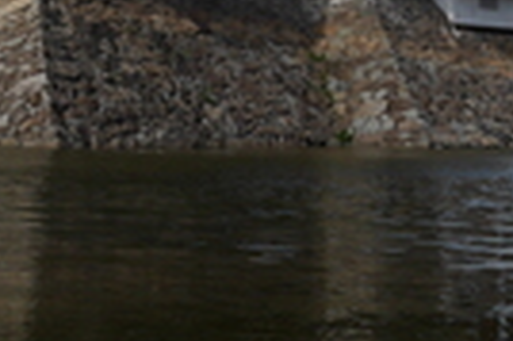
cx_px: -214
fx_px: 1722
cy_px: 13
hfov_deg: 15.8
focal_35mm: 121
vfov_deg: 11.2
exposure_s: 1/400
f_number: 7.1
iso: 200
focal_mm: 13
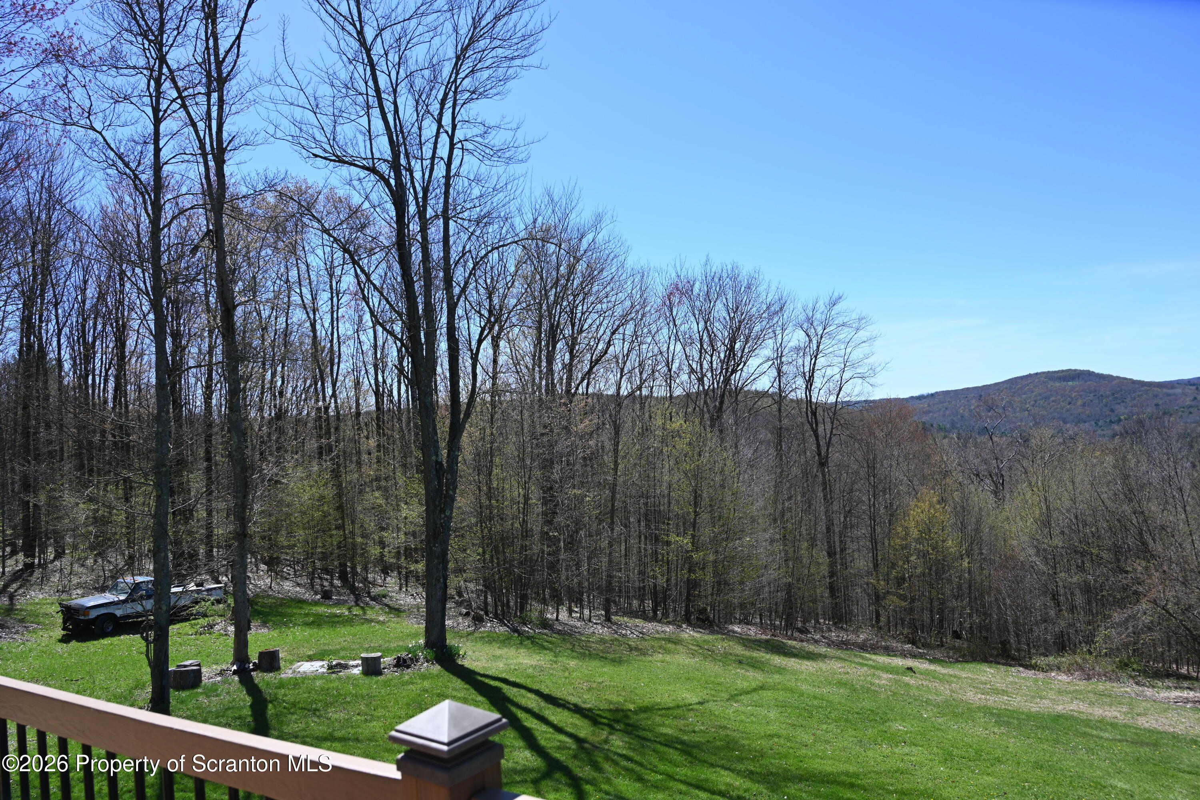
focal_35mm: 24
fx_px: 800
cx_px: 600
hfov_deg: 73.7
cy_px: 400
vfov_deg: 53.1
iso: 100
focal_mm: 24
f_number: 6.3
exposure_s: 1/320
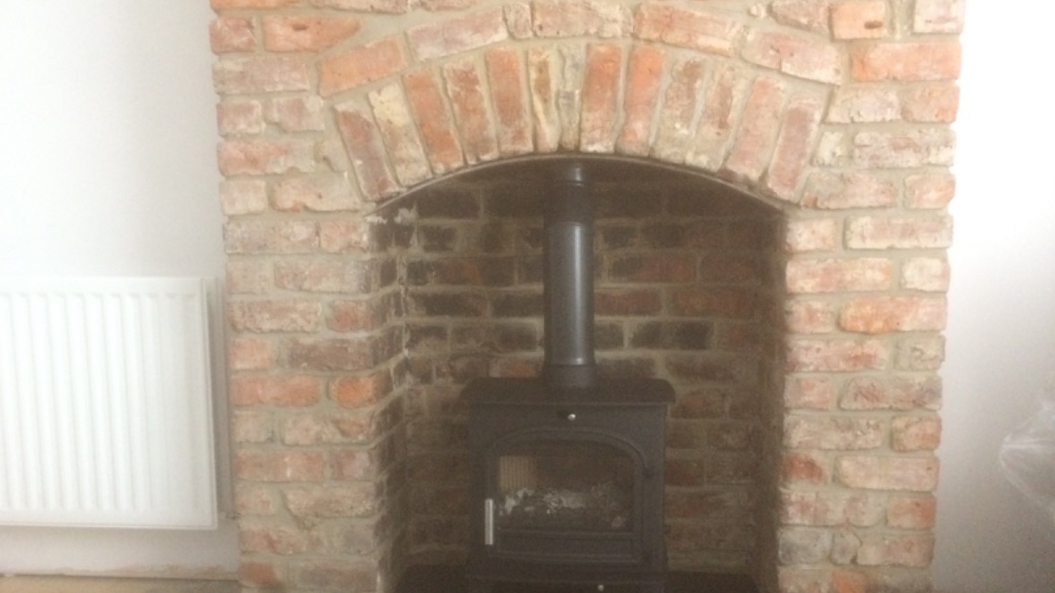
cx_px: 522
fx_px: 895
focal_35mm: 32
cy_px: 379
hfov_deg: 61.0
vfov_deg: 36.4
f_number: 2.2
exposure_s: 1/25
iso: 320
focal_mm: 4.15
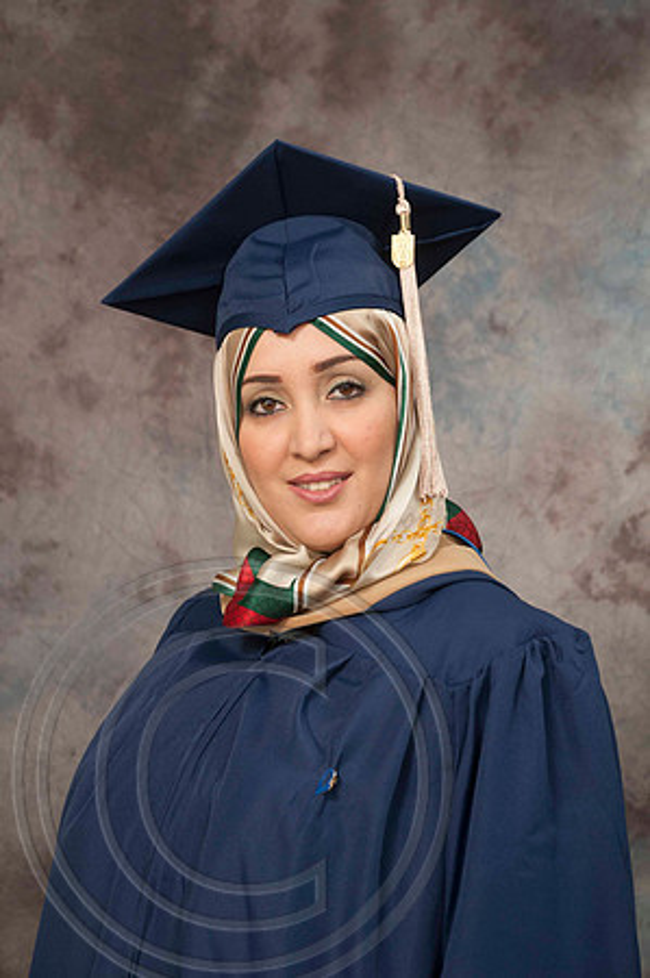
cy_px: 489
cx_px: 325
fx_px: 3054
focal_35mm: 112
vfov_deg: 18.2
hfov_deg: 12.2
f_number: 5.6
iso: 200
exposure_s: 1/100
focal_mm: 75
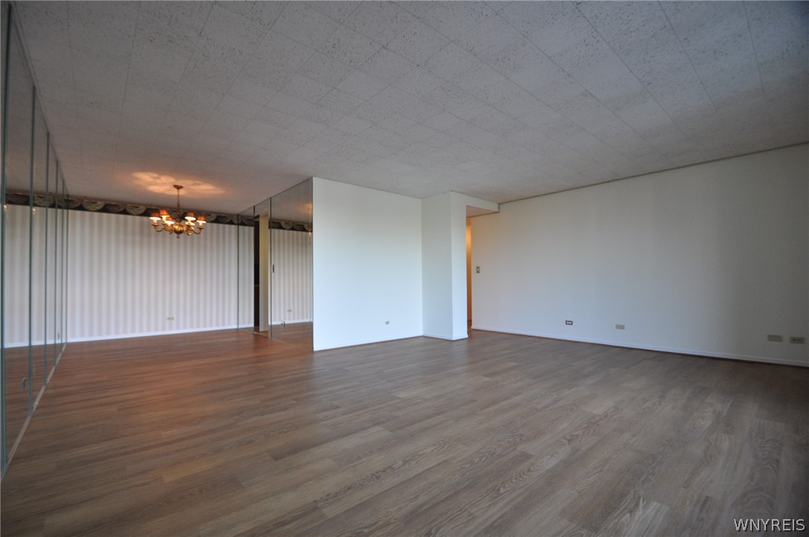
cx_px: 404
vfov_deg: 77.1
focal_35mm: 15
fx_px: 337
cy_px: 268
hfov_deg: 100.5
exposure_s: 1/80
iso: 560
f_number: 3.5
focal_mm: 10
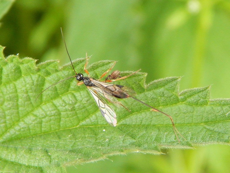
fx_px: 691
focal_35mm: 104
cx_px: 115
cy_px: 86
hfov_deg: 18.9
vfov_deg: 14.2
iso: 400
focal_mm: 18.7
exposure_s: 1/60
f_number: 4.5
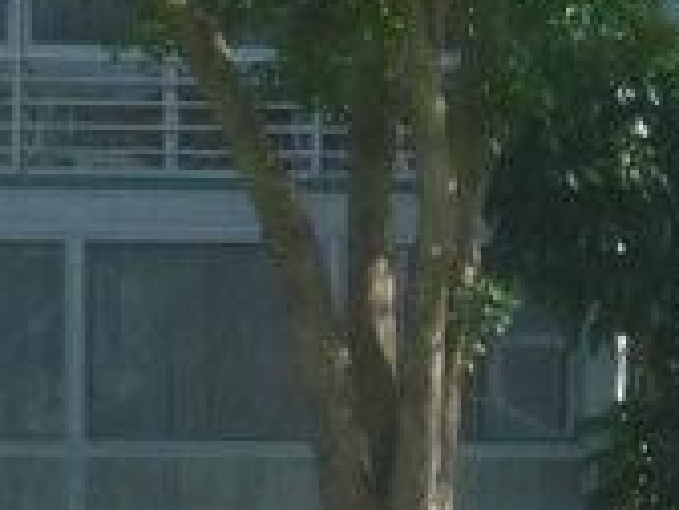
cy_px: 364
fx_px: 2864
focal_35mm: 146
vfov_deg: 10.1
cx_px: 1613
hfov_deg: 11.3
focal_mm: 4.3
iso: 100
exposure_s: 1/400
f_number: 3.3
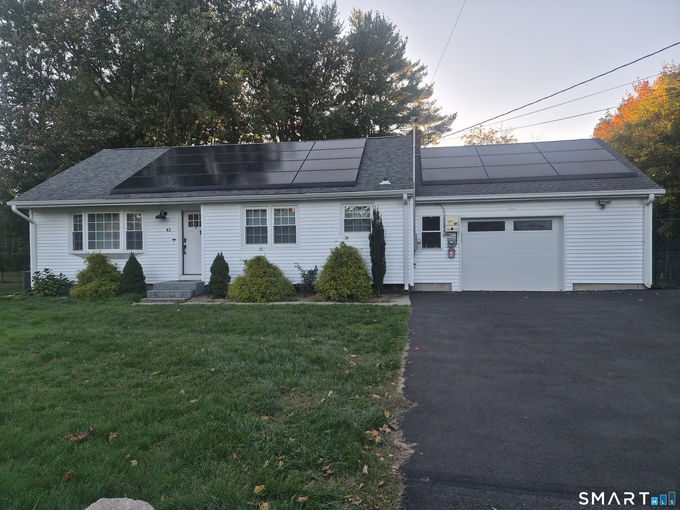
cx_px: 340
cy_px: 255
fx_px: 452
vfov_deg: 58.9
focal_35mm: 23
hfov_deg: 73.9
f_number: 1.8
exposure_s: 1/1020
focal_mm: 5.4
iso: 80
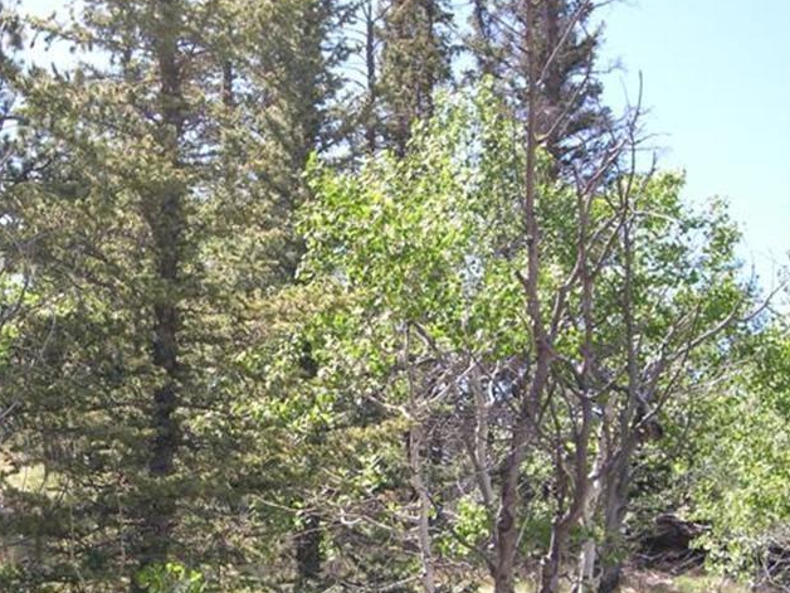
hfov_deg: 30.6
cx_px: 185
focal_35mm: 62
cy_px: 385
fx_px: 1415
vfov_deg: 23.6
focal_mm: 8
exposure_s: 1/386
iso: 100
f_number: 2.8
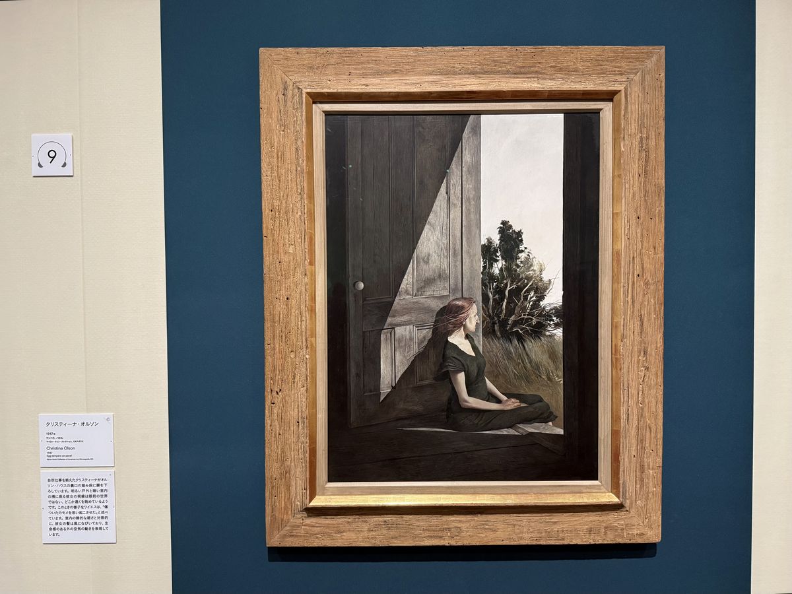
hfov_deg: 71.6
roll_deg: -1.9
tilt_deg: -2.5
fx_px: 549
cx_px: 396
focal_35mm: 24
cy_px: 297
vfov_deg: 56.8
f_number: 1.78
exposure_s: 1/56
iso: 500
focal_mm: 6.76
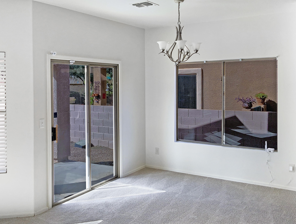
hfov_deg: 51.2
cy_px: 117
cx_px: 149
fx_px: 309
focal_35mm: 36
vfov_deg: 39.8
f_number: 1.8
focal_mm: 3
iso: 16
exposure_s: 1/540
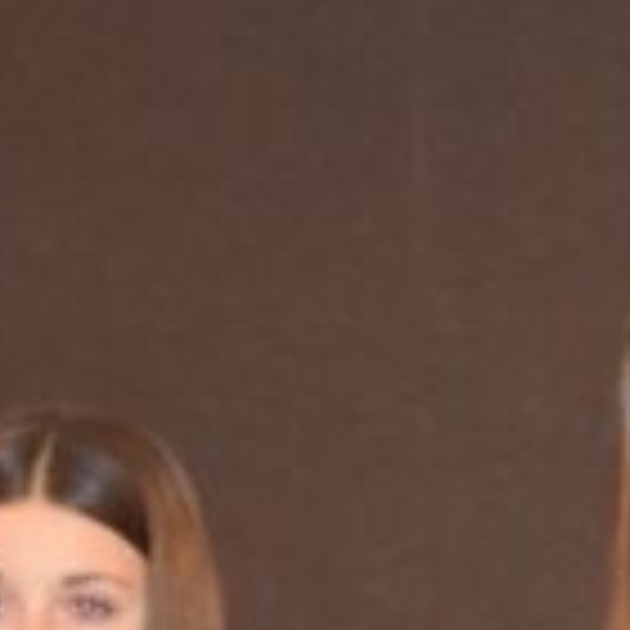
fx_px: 10069
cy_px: 792
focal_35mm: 489
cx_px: 1084
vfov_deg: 3.6
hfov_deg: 3.6
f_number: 5.3
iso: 3200
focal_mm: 70
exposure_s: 1/60
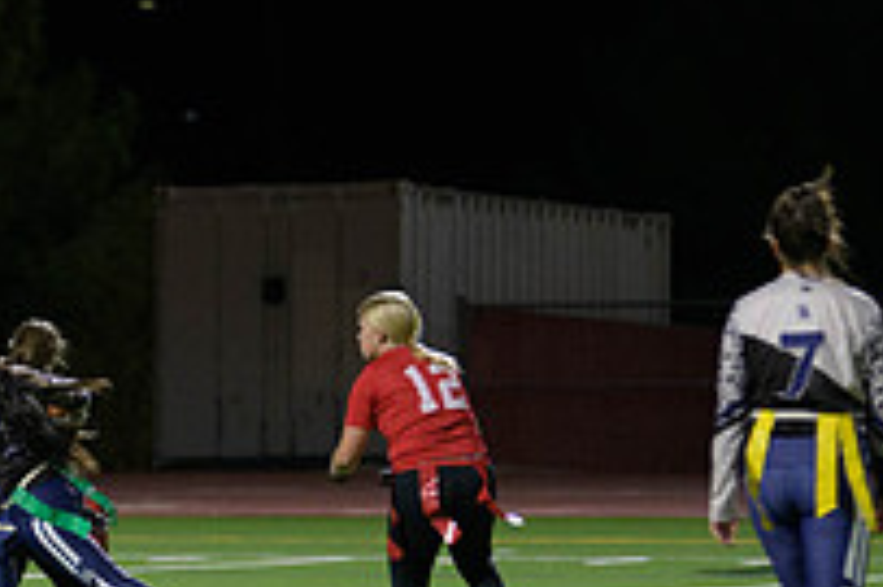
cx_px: -13
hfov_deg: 5.5
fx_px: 9117
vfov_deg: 3.7
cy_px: 480
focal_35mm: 372
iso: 2800
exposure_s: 1/640
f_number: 2.8
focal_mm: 130
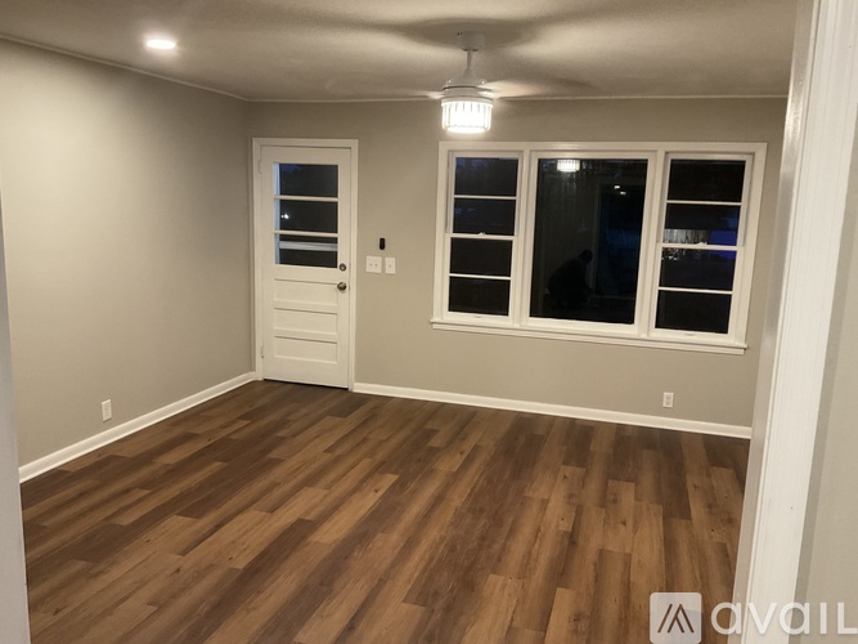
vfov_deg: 48.2
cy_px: 322
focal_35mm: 29
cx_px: 429
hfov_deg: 61.7
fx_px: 719
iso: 250
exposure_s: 1/40
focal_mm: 3
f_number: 1.8
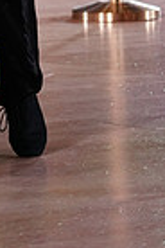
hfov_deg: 3.1
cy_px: -207
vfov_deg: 4.6
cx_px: -135
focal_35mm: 441
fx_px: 3032
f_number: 4
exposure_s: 1/400
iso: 2500
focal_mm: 105
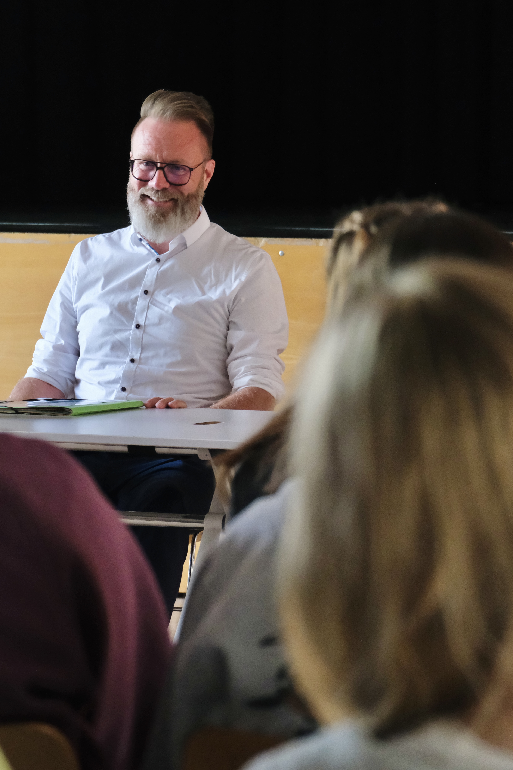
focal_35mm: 170
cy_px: 386
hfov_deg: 8.1
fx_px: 3633
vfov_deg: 12.1
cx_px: 143
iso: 3200
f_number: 5
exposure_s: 1/80
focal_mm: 75.4
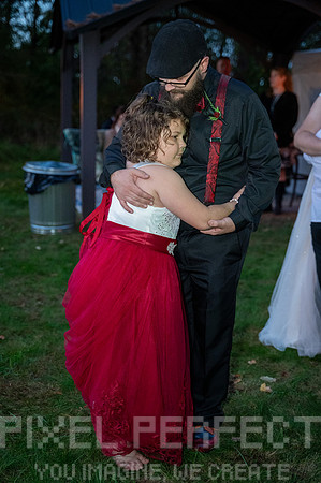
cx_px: 160
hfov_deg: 26.9
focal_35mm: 50
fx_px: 670
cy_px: 242
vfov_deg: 39.6
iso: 9000
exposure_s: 1/60
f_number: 2.8
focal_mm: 50
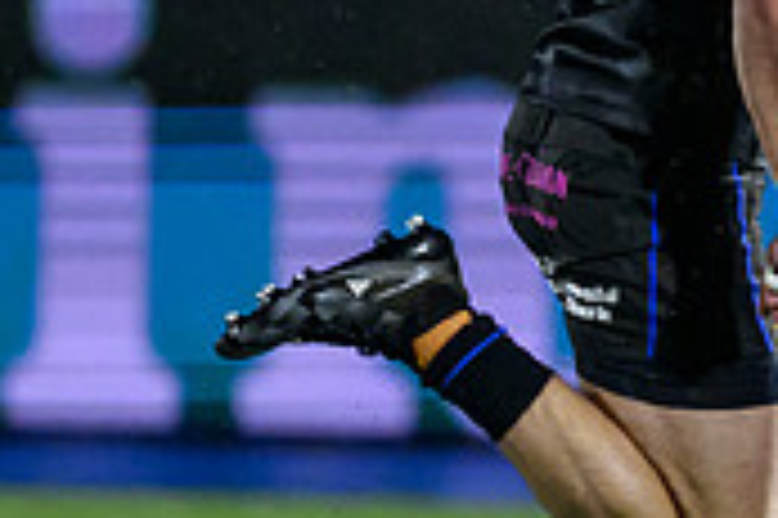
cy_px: 140
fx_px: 40849
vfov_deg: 0.7
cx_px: 1276
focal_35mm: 1892
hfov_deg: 1.1
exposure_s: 1/2500
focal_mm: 400
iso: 6400
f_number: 3.2
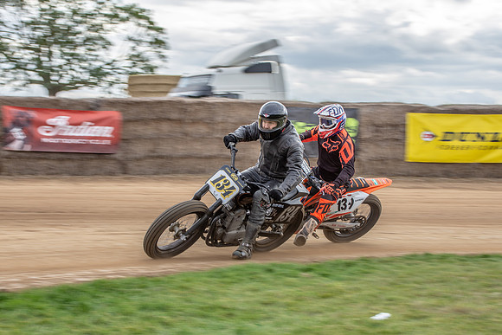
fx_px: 1652
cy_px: 177
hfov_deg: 17.3
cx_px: 268
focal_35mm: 118
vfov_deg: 11.6
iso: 160
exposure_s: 1/125
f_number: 8
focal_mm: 70
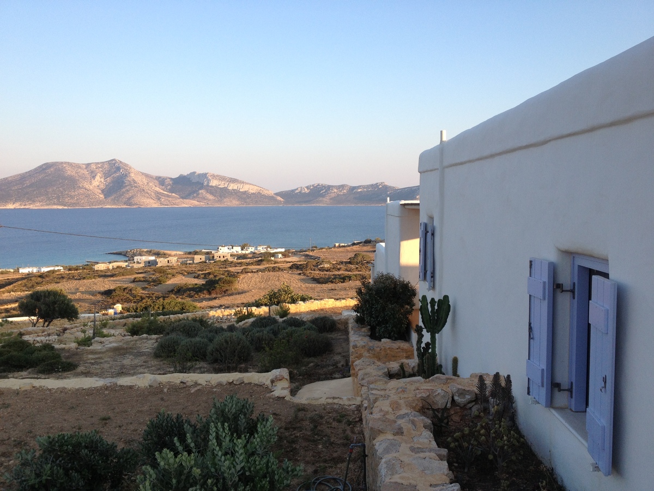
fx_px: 661
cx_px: 327
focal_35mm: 35
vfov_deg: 40.7
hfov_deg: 52.6
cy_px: 246
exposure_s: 1/506
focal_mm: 4.28
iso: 50
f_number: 2.4
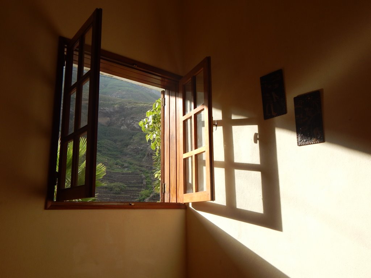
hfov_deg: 58.4
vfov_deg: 45.4
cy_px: 139
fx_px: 332
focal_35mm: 31
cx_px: 186
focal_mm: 5.6
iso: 125
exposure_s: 1/320
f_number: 3.2
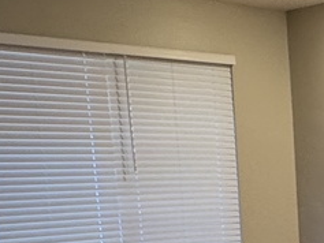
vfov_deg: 16.5
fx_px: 796
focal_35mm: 85
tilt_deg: -11.5
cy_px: 307
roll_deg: +0.8
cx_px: 489
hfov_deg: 19.8
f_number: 2.2
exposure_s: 1/60
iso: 200
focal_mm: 2.22
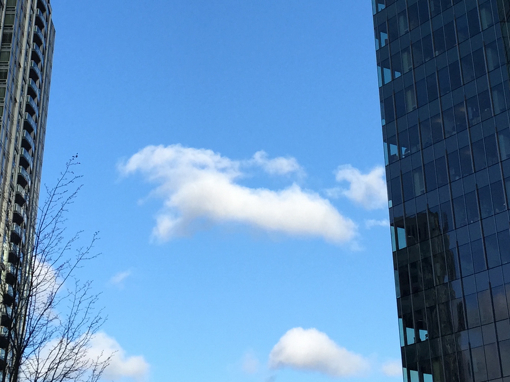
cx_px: 281
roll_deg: +0.5
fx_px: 1017
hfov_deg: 28.1
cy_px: -23
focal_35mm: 69
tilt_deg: +30.8
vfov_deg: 20.5
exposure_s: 1/1276
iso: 32
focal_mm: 4.15
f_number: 2.2
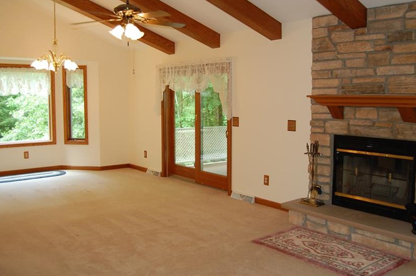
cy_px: 130
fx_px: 392
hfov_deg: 55.9
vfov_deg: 38.8
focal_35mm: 34
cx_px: 210
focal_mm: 18
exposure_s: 1/60
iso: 400
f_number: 3.5
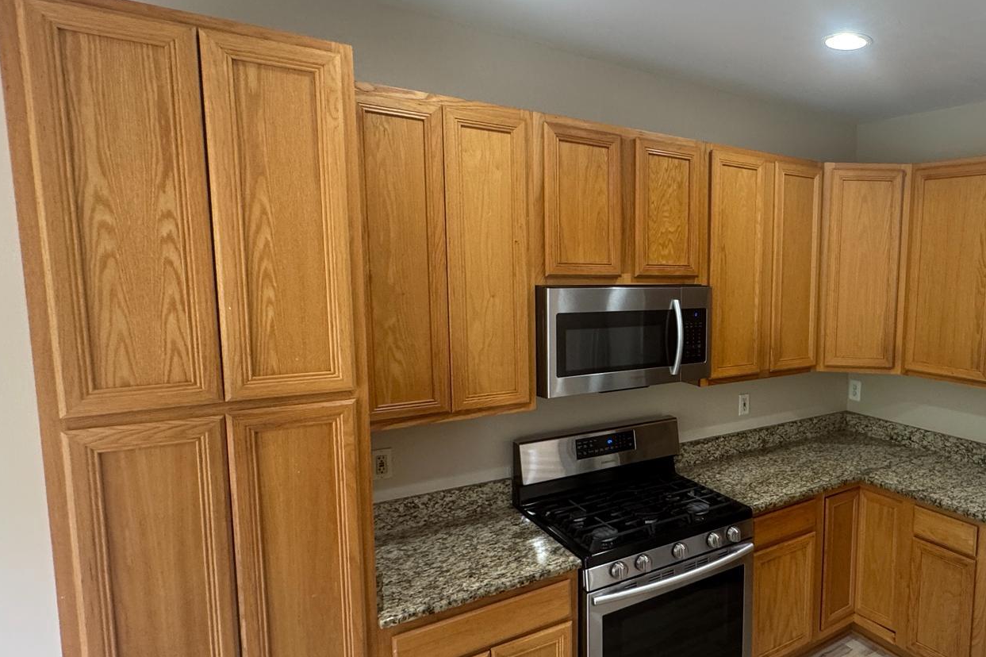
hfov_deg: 68.7
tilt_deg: -8.0
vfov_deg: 53.1
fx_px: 657
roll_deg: -1.6
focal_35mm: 24
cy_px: 340
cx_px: 745
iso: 200
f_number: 2.2
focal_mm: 2.22
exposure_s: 1/60
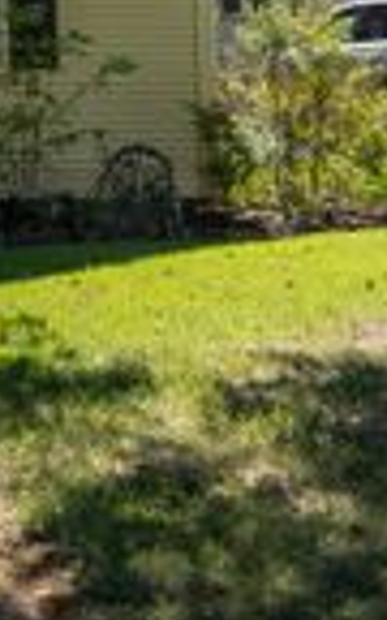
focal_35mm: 97
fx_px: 1637
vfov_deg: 20.3
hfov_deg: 12.2
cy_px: -80
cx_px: -353
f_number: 8
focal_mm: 18
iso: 100
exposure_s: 1/80
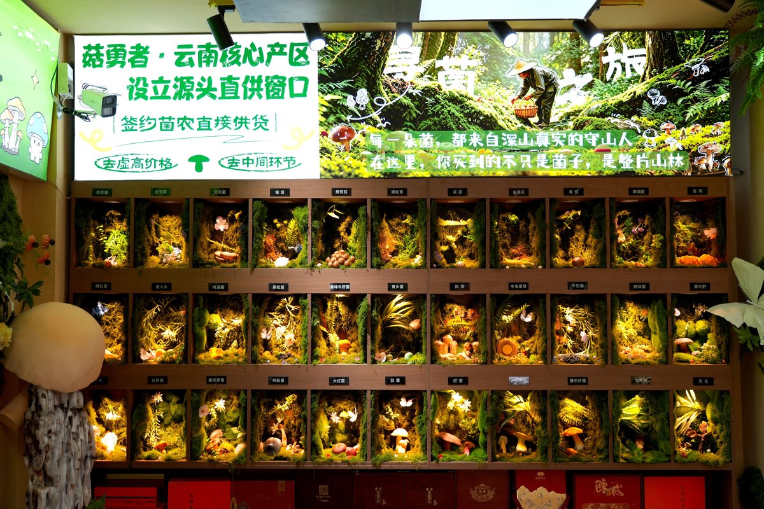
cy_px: 254
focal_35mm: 39
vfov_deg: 34.2
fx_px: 828
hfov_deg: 49.6
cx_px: 382
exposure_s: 1/125
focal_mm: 39
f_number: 4
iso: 400
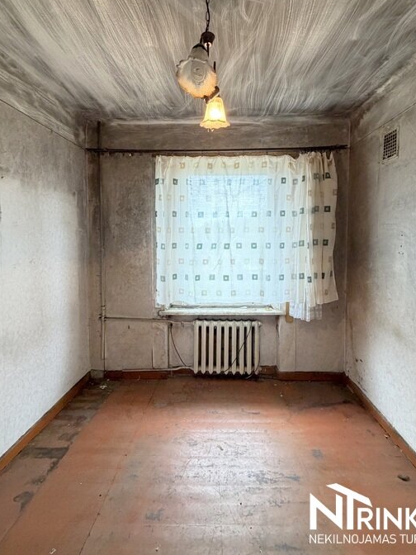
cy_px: 244
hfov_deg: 78.0
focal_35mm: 16
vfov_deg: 94.1
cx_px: 220
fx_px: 256
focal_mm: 2.22
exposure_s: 1/100
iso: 320
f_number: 2.2
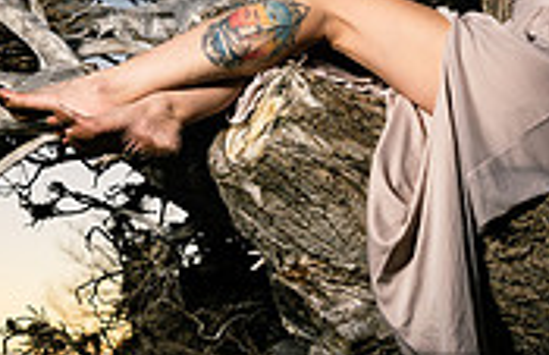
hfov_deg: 17.2
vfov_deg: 11.2
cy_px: 109
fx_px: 1812
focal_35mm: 120
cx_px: 228
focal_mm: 32
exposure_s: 1/125
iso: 100
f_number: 3.2
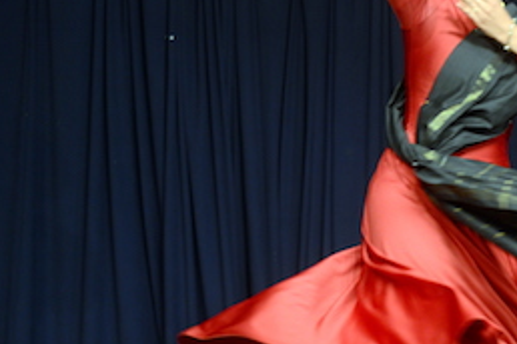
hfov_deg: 12.5
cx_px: 477
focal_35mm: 163
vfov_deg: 8.4
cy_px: 117
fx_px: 2341
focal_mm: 70
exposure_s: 1/160
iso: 1250
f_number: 6.3
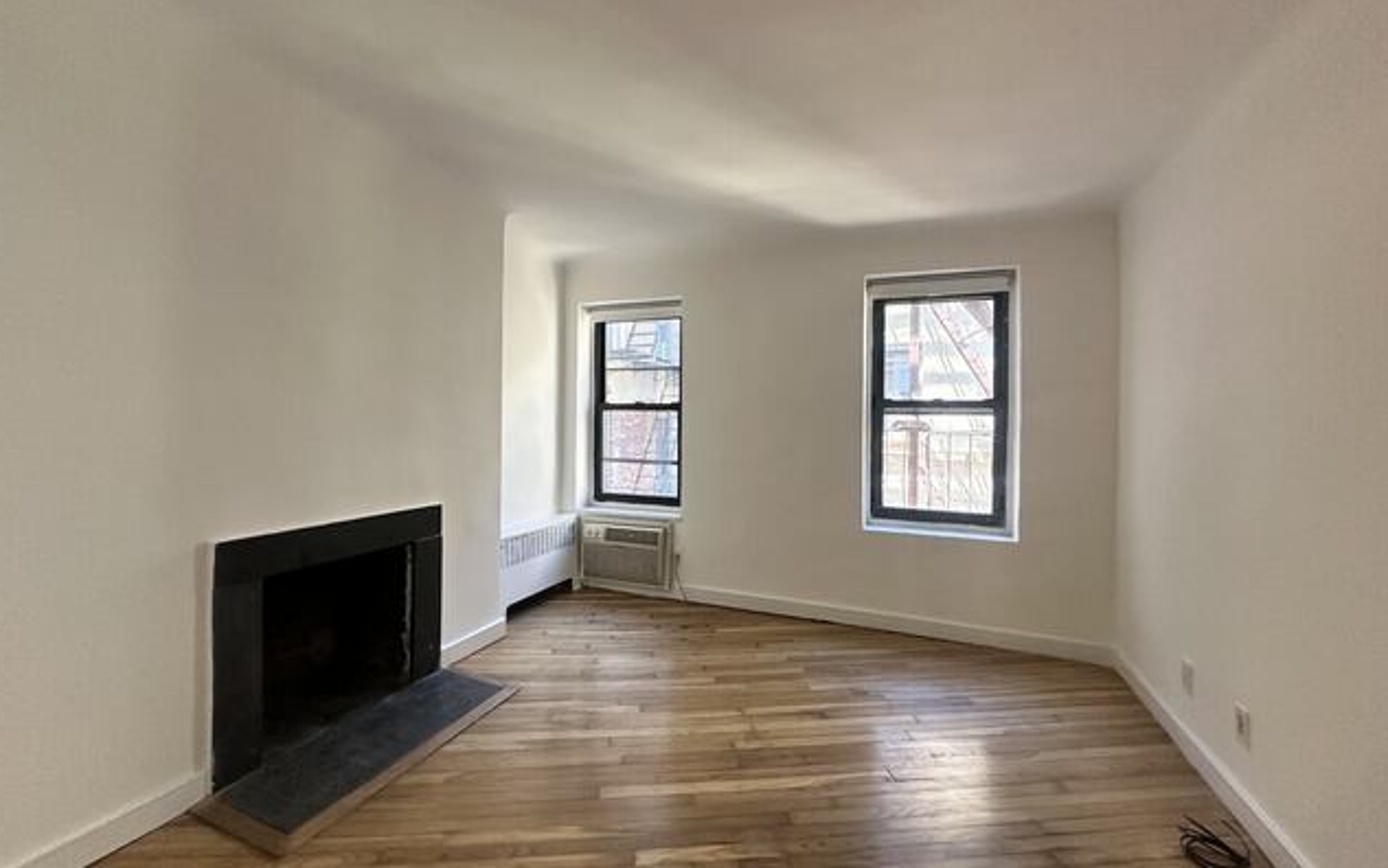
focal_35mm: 15
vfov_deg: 74.8
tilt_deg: -0.2
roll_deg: -0.5
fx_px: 568
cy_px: 414
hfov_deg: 101.4
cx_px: 689
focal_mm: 2.22
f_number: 2.2
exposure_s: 1/120
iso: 250
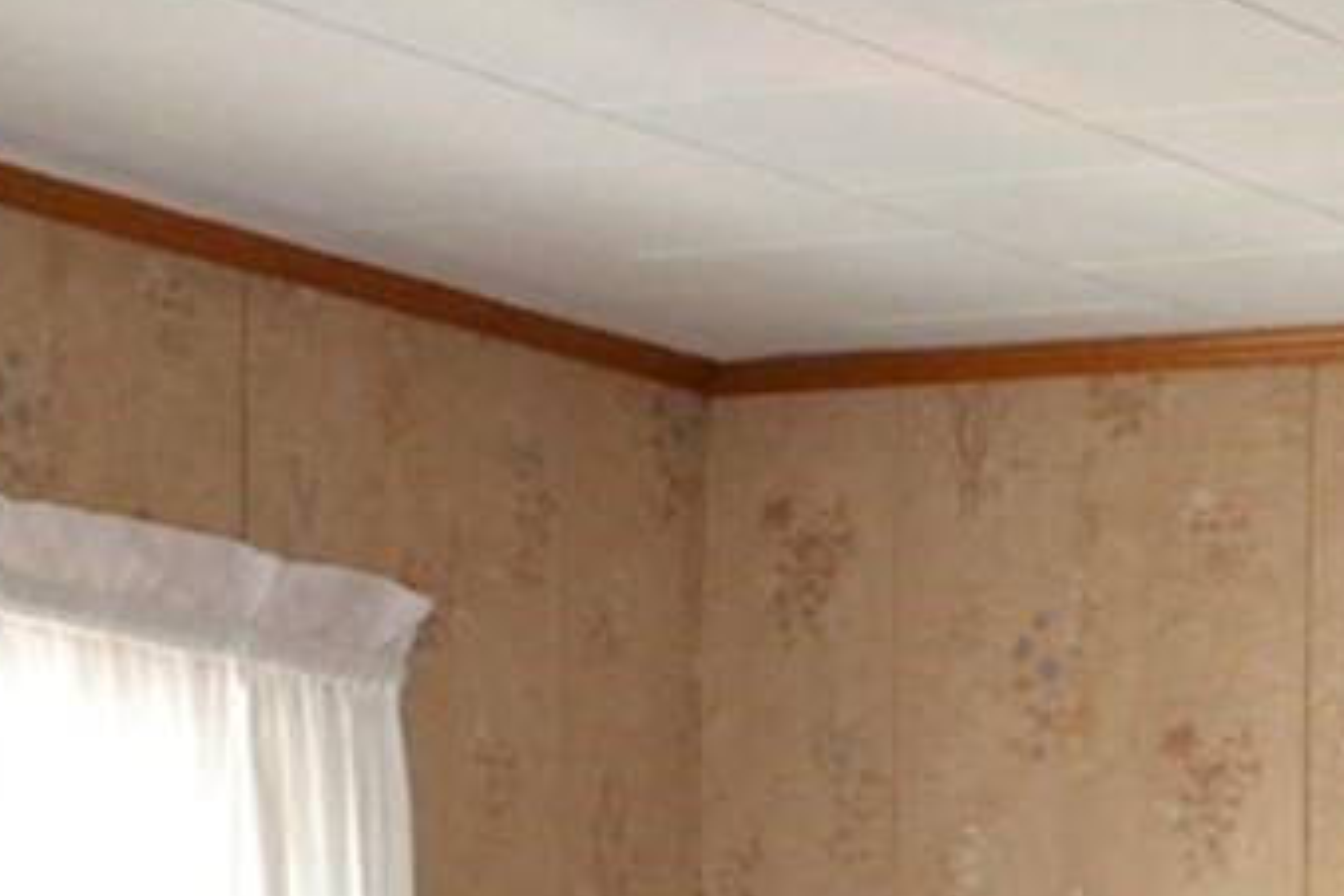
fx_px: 6085
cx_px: 2161
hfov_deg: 11.9
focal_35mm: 163
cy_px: 2048
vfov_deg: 7.9
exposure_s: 1/60
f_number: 3.5
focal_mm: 18
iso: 800
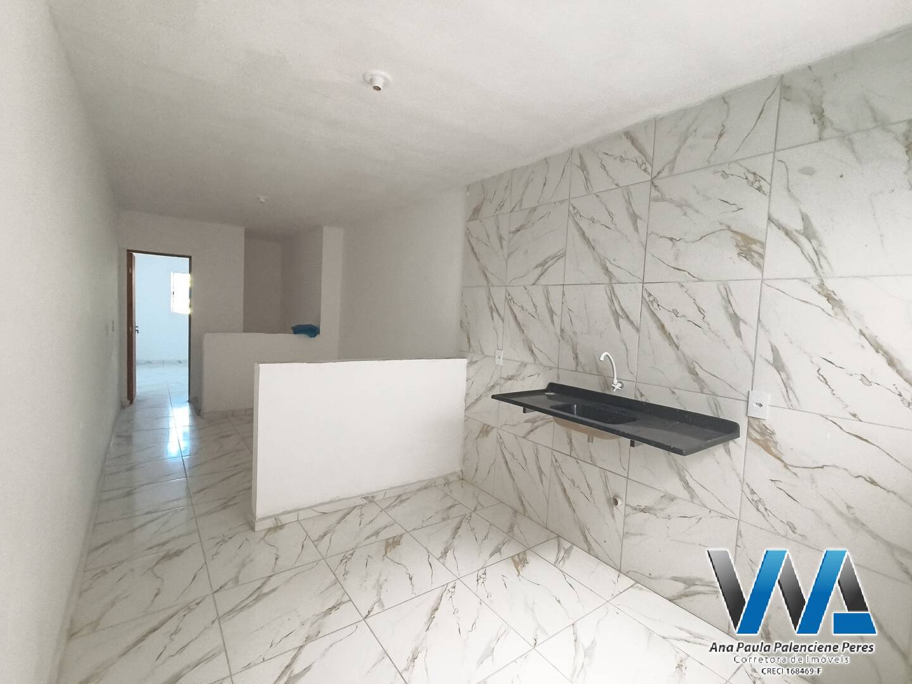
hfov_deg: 98.2
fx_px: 395
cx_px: 456
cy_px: 342
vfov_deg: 81.7
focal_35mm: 15
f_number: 2.2
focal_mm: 1.67
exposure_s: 1/60
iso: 320
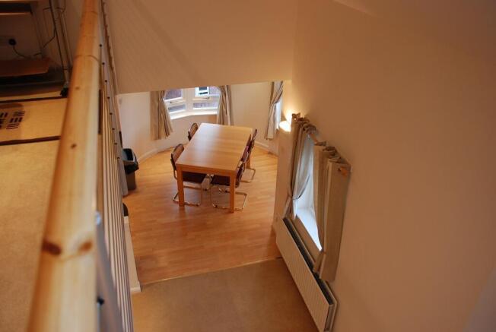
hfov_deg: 61.8
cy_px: 166
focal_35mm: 30
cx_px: 248
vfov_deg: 43.8
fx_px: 414
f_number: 3.8
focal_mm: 20
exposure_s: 1/30
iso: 200
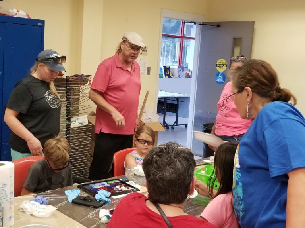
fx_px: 229
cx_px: 152
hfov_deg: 67.3
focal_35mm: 26
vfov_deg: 53.1
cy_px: 114
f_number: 1.7
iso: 250
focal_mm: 4.25
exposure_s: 1/60
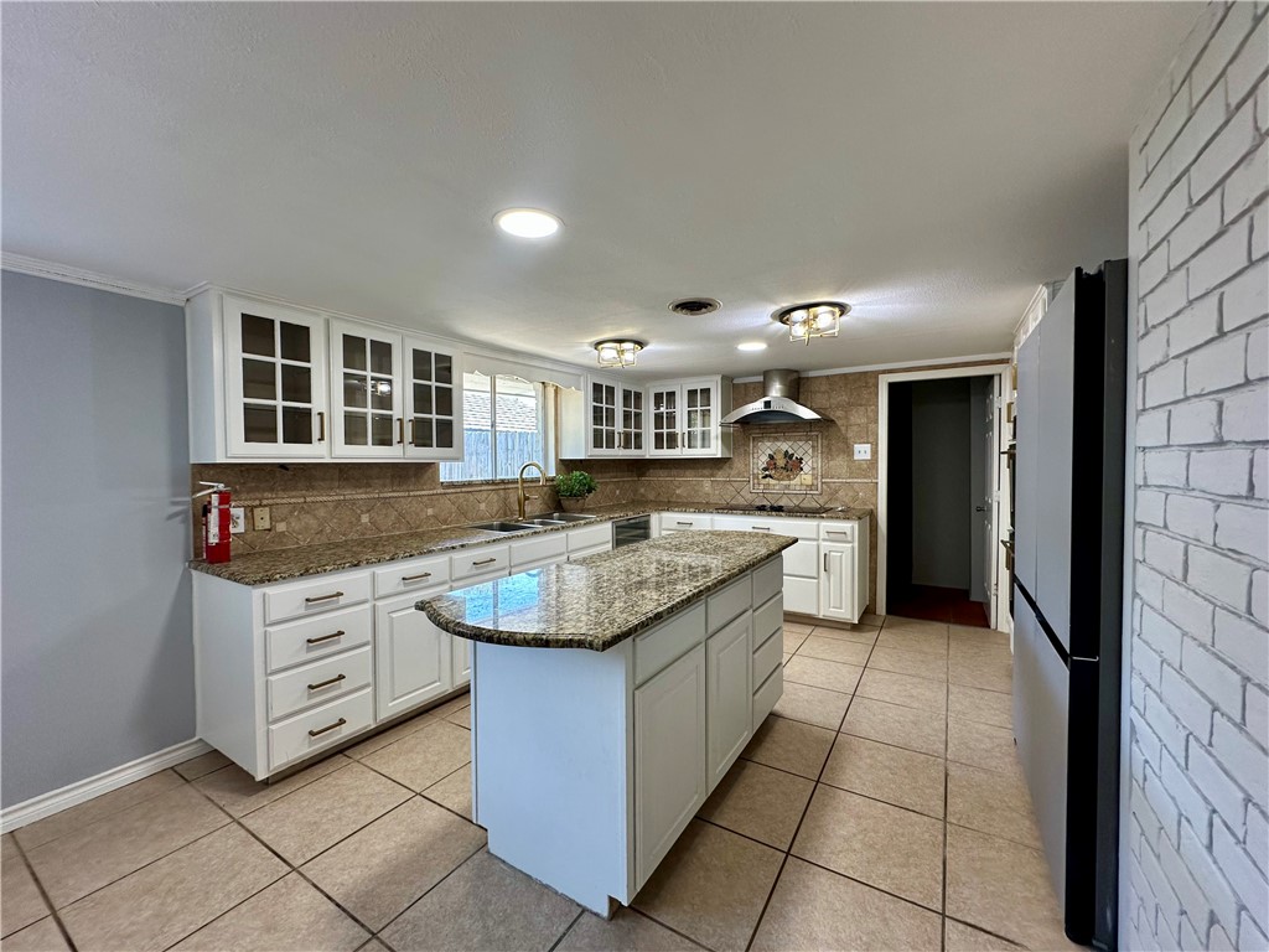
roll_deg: +0.7
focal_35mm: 14
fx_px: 513
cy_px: 476
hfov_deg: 102.1
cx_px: 634
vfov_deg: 85.7
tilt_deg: +0.6
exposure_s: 1/120
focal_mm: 2.22
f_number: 2.2
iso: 125
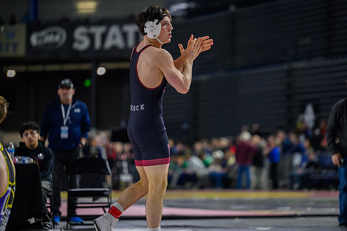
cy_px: 106
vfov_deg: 7.8
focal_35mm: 175
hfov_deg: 11.7
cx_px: 189
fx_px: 1689
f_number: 2.8
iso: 4000
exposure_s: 1/1000
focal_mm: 160
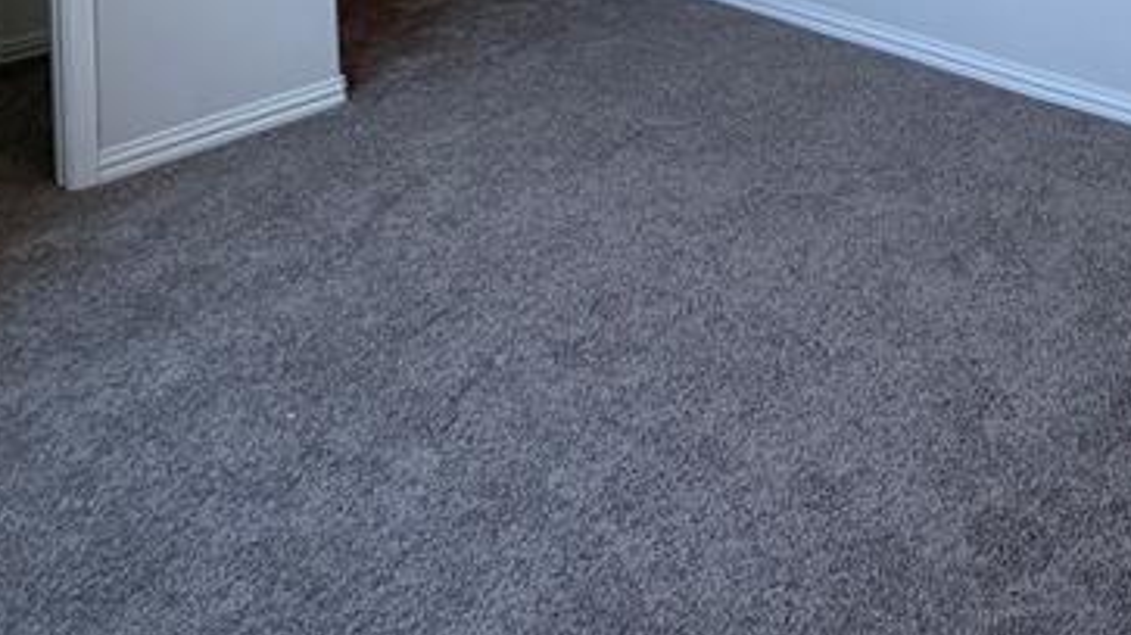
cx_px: 776
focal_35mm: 43
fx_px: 1289
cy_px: -358
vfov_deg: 22.1
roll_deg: +1.8
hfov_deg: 46.4
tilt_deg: -2.2
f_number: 2.2
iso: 100
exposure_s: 1/120
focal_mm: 2.22
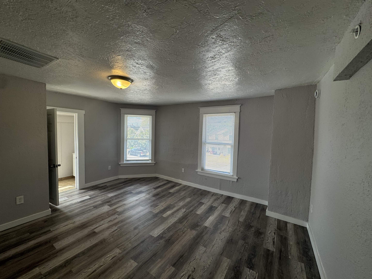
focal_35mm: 14
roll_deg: -0.8
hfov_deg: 102.1
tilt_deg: -2.7
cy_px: 140
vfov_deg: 85.7
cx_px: 186
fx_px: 150
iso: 50
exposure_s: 1/120
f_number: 2.2
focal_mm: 2.22
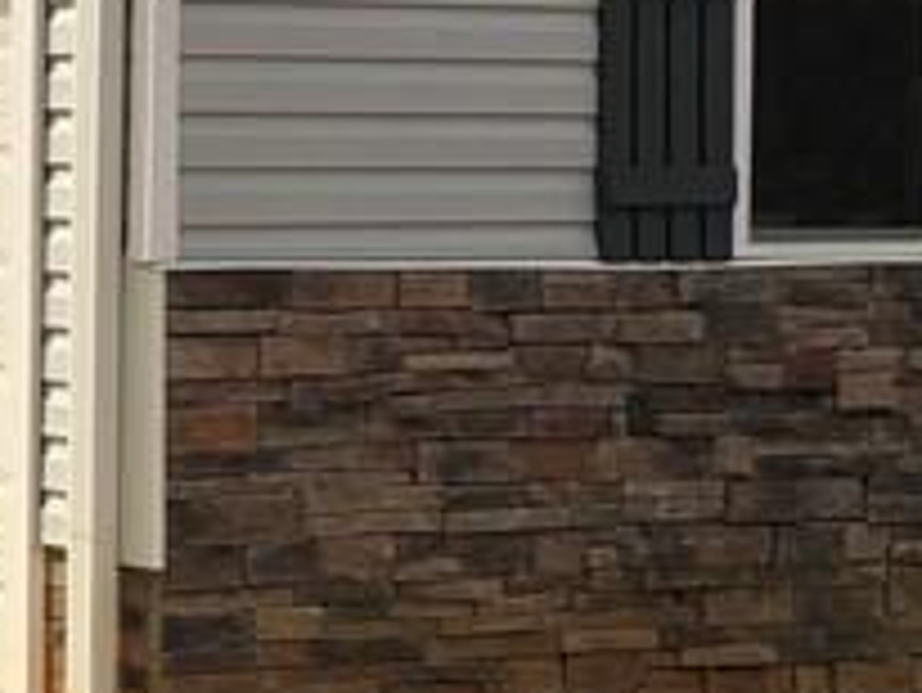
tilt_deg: -1.4
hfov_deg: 13.0
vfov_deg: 10.6
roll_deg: -1.1
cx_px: -607
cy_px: 184
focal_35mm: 140
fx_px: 3731
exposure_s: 1/2525
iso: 20
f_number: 1.8
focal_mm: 3.99
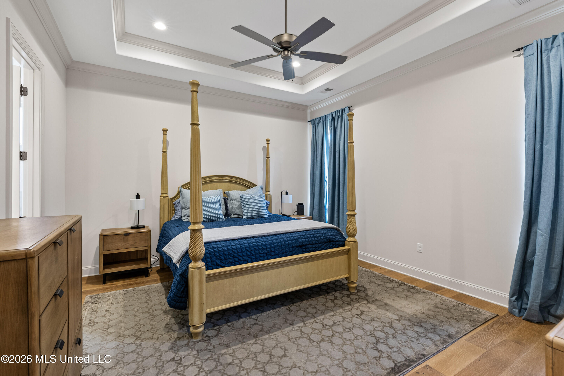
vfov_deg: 73.8
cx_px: 282
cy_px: 188
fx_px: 251
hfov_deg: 96.7
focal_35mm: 16
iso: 800
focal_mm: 16
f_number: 9
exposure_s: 1/1.67
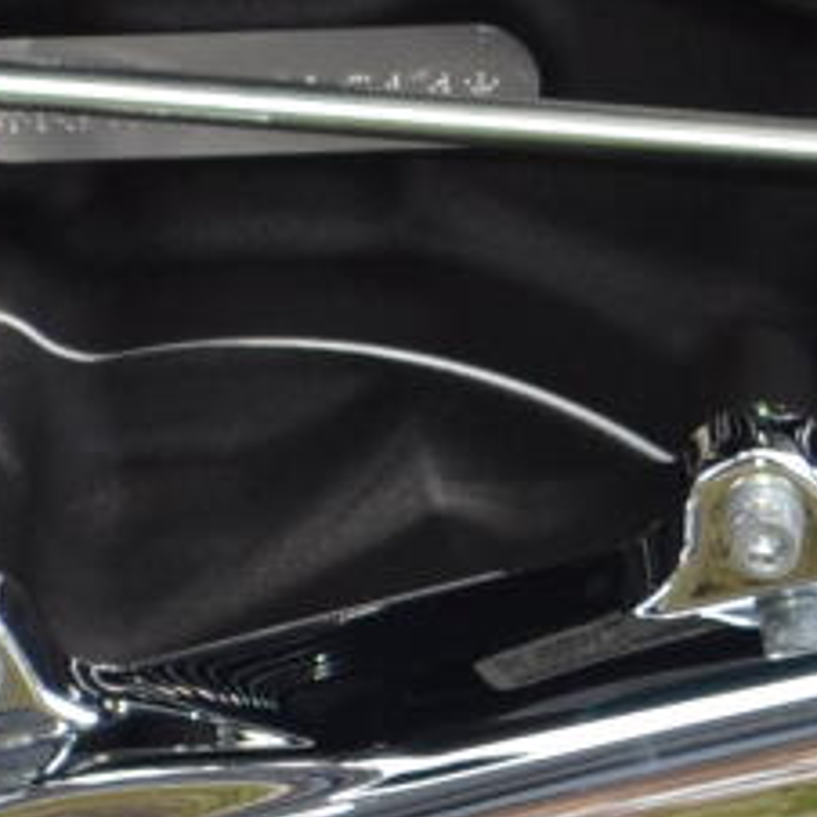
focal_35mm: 621
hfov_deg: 2.8
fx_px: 16576
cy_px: 143
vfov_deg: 2.8
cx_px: 615
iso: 100
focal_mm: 55
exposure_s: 1/200
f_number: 5.6
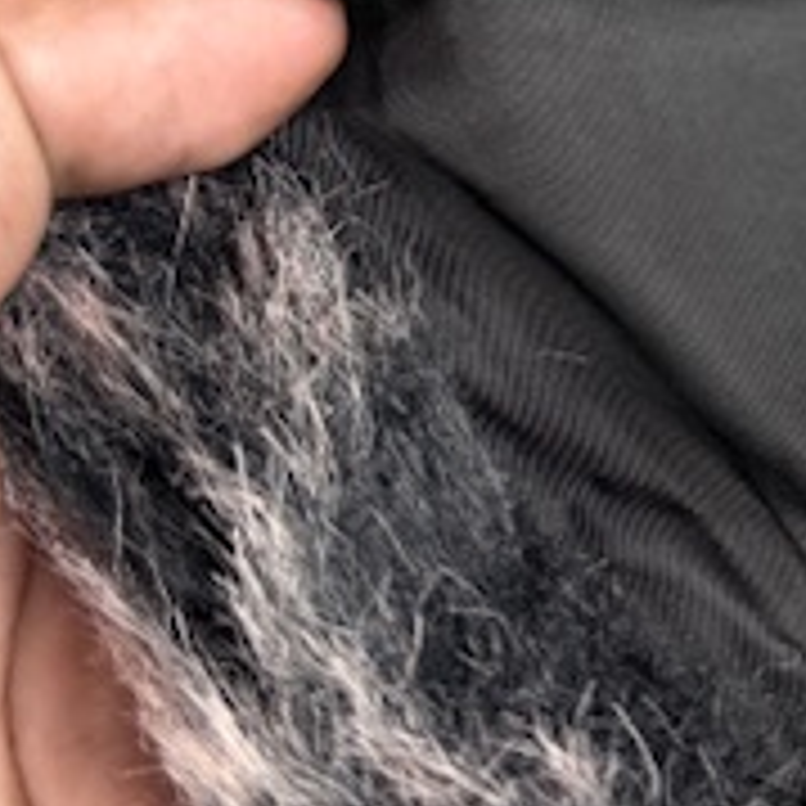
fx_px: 2002
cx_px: 923
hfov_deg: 21.4
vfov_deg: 22.3
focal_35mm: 76
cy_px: 113
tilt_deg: -56.0
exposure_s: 1/100
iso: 160
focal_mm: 6.76
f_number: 1.78
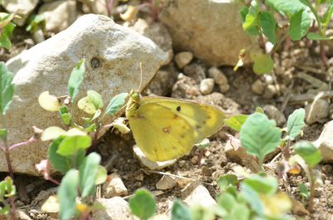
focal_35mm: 82
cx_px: 166
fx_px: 762
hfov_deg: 24.7
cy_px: 110
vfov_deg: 16.5
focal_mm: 55
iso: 100
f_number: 8
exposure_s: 1/125
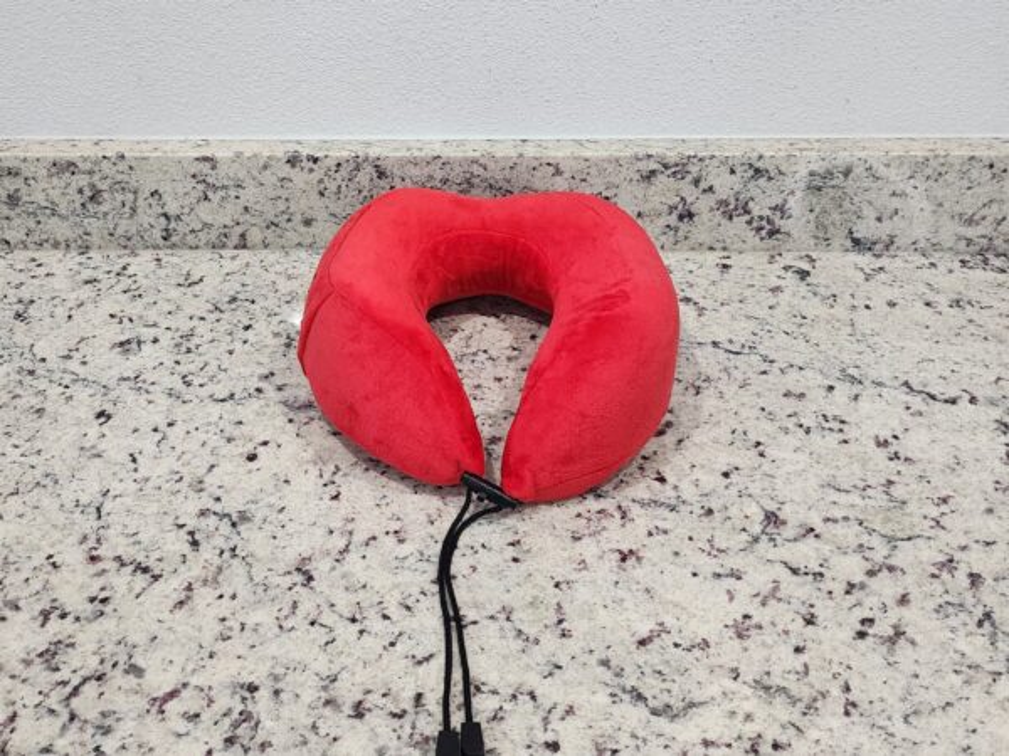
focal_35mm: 23
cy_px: 378
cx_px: 504
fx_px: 670
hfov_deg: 73.9
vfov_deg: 58.9
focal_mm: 6.4
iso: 200
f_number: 1.8
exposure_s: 1/120
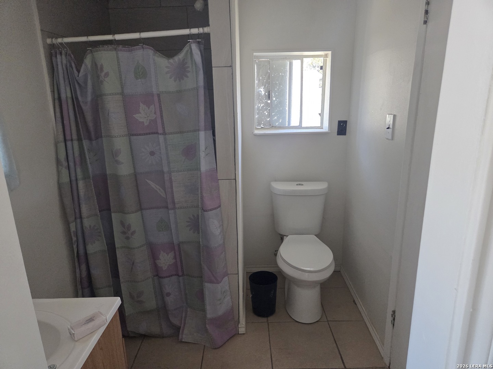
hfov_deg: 73.9
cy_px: 184
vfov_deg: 58.9
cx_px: 246
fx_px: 328
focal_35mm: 23
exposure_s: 1/120
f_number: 1.8
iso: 640
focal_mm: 5.4
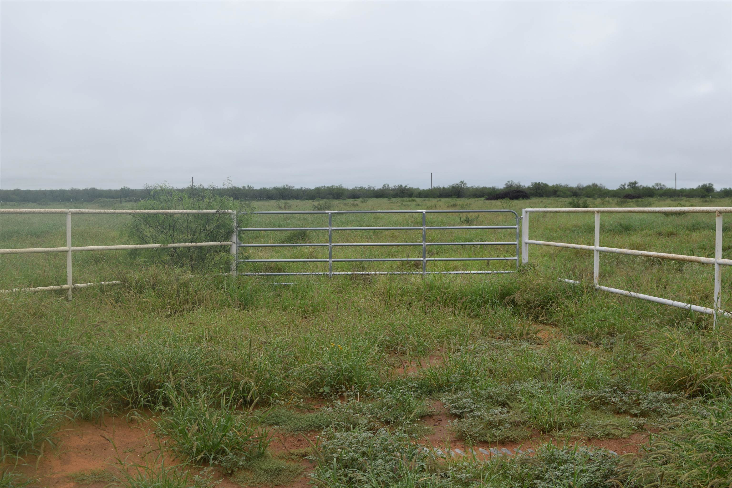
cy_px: 244
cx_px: 366
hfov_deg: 45.0
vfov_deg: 30.8
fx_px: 884
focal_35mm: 44
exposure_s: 1/320
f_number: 9
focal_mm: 29
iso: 200
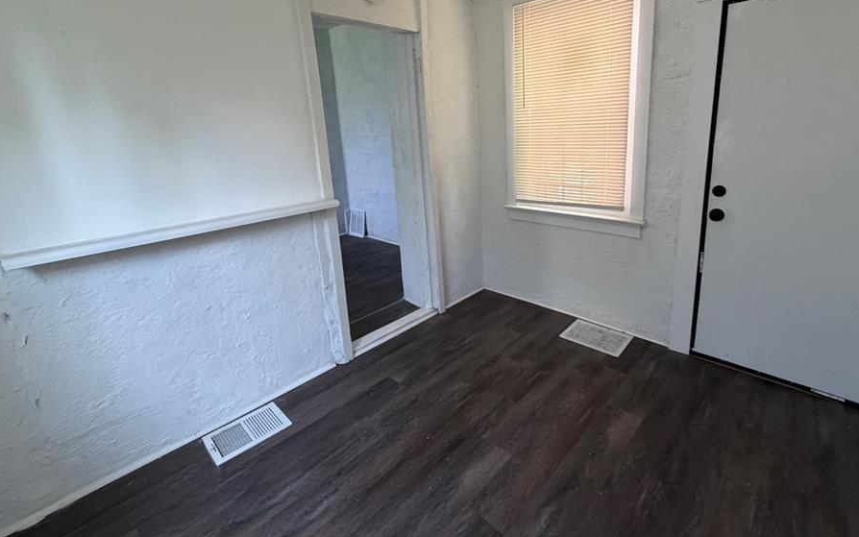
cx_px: 458
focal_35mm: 17
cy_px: 216
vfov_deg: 67.4
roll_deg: +2.8
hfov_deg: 94.2
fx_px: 398
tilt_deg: -12.6
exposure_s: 1/113
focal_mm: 2.22
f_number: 2.2
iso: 320
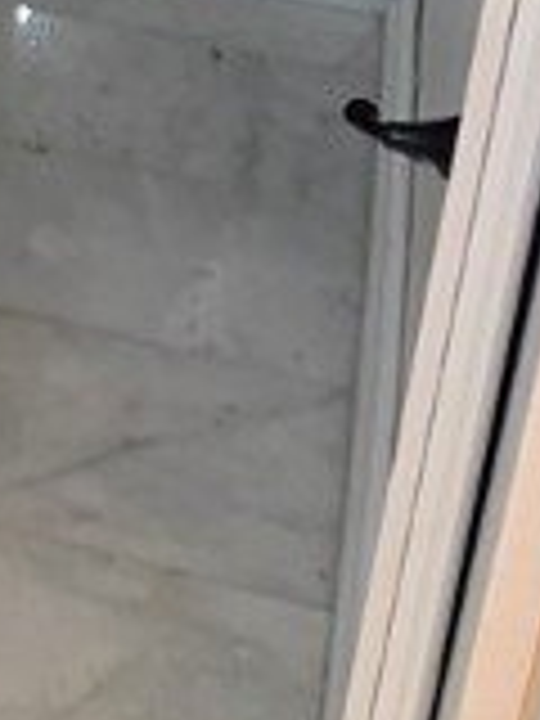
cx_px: -432
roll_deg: -1.8
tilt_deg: -20.0
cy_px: -248
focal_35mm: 115
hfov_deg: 11.9
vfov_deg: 16.1
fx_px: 2392
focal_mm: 6.76
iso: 800
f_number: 1.78
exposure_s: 1/30
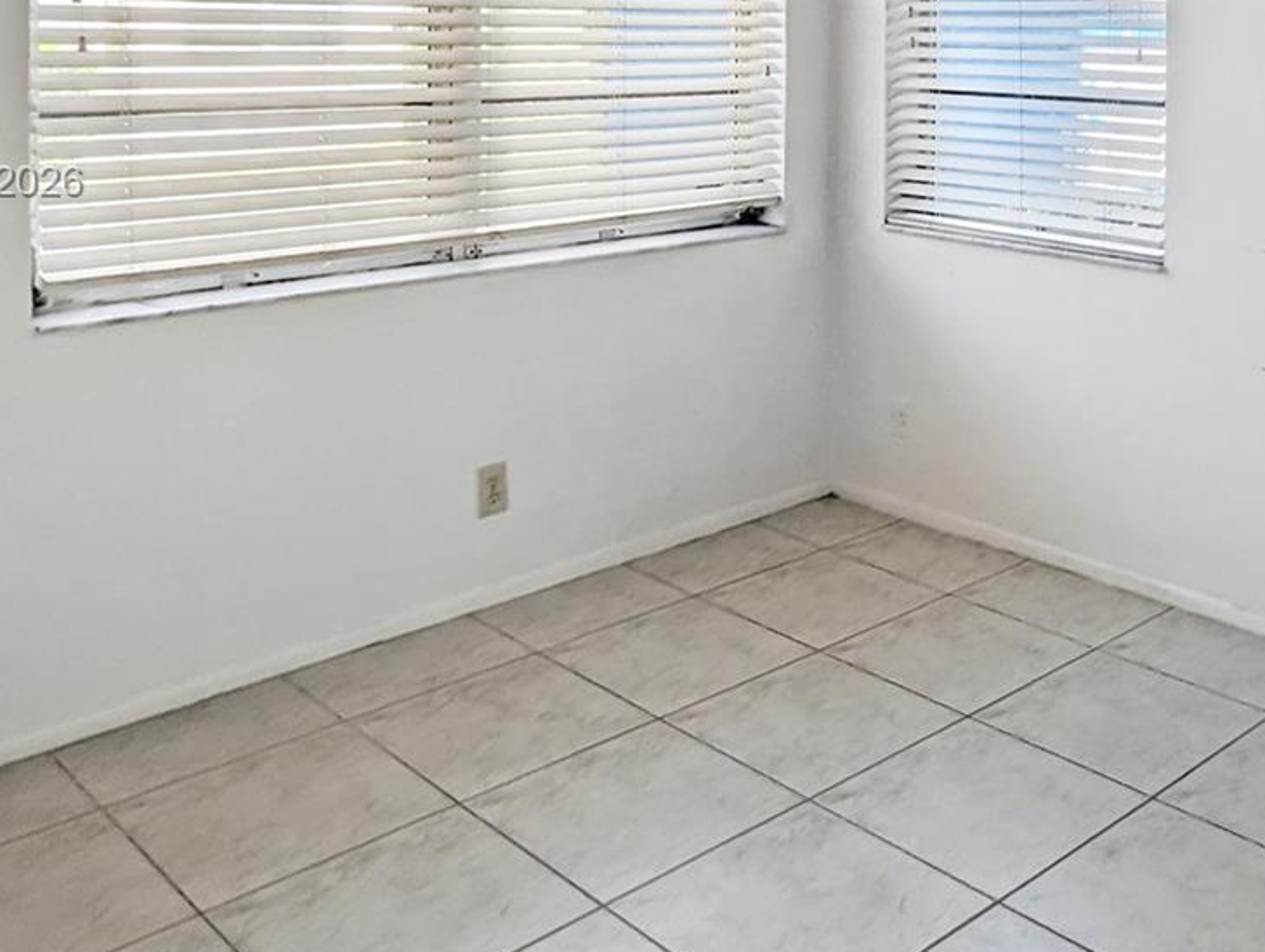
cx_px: 925
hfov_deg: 50.7
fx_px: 1281
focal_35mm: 35
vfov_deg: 39.1
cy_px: 184
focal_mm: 2.35
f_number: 2.2
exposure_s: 1/202
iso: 45
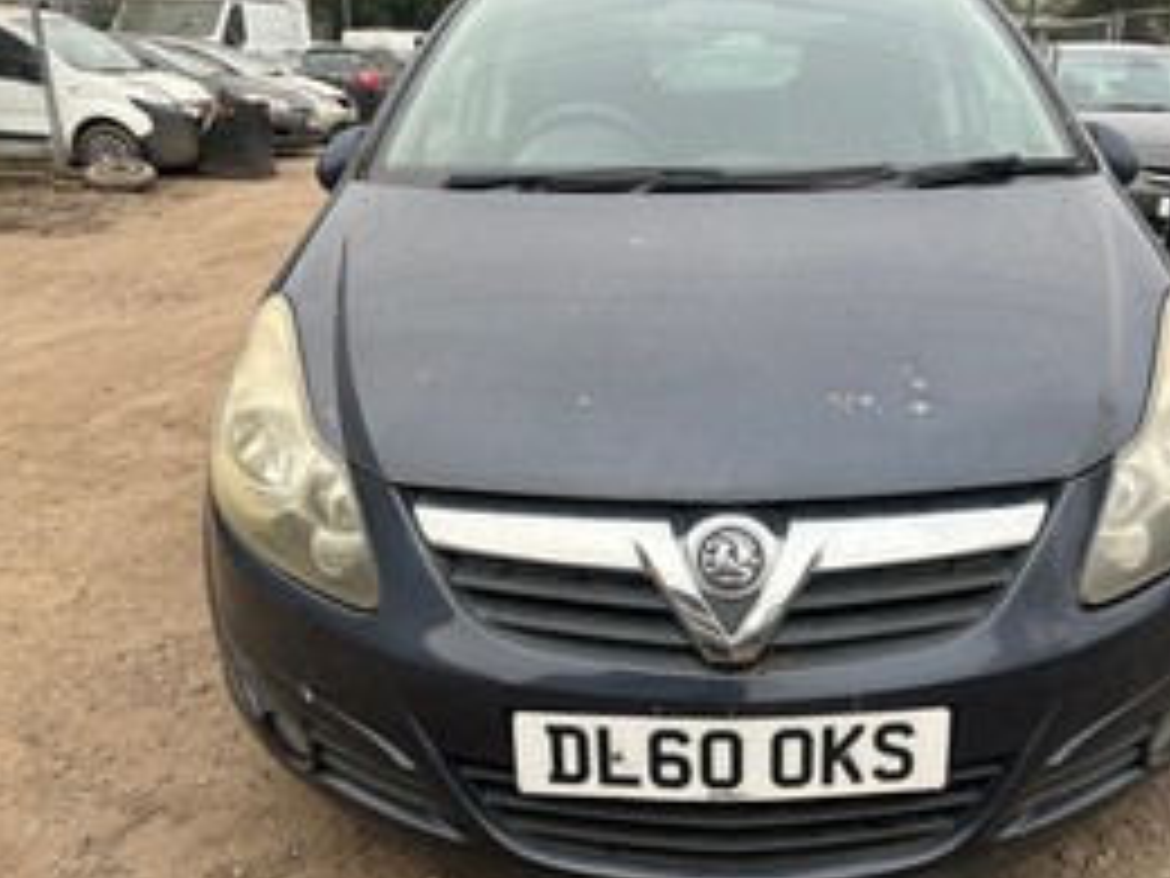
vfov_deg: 40.6
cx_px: 734
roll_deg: -1.9
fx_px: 1183
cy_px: 509
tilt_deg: -20.5
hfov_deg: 52.1
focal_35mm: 35
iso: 50
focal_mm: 5.7
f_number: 1.5
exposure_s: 1/439
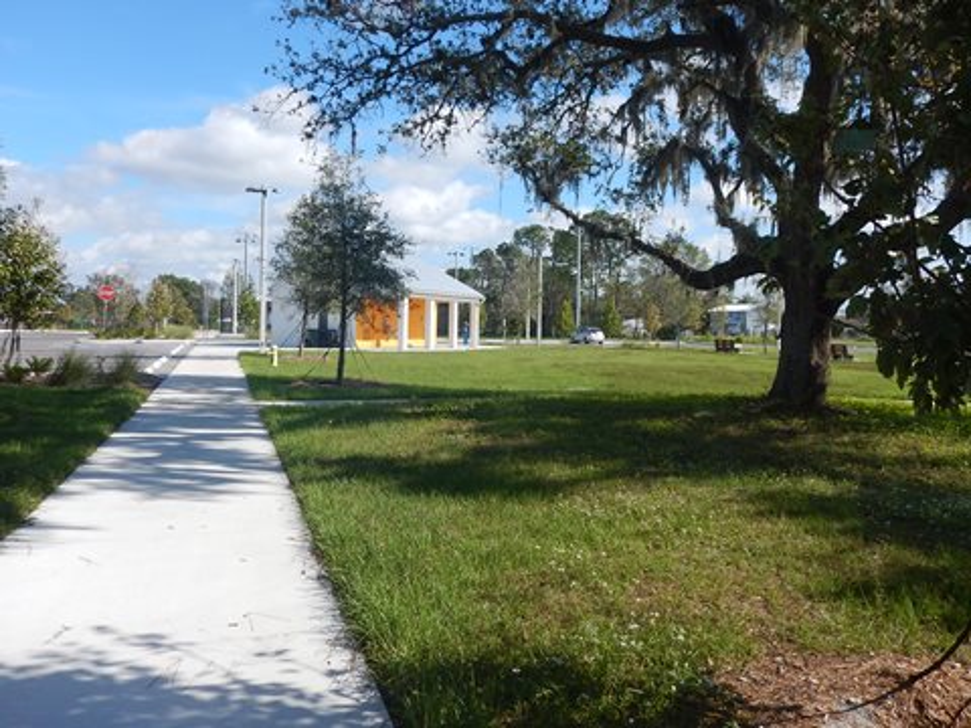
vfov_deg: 56.8
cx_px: 486
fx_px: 673
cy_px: 364
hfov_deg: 71.6
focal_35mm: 24
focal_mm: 4.3
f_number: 4.1
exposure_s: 1/800
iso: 125
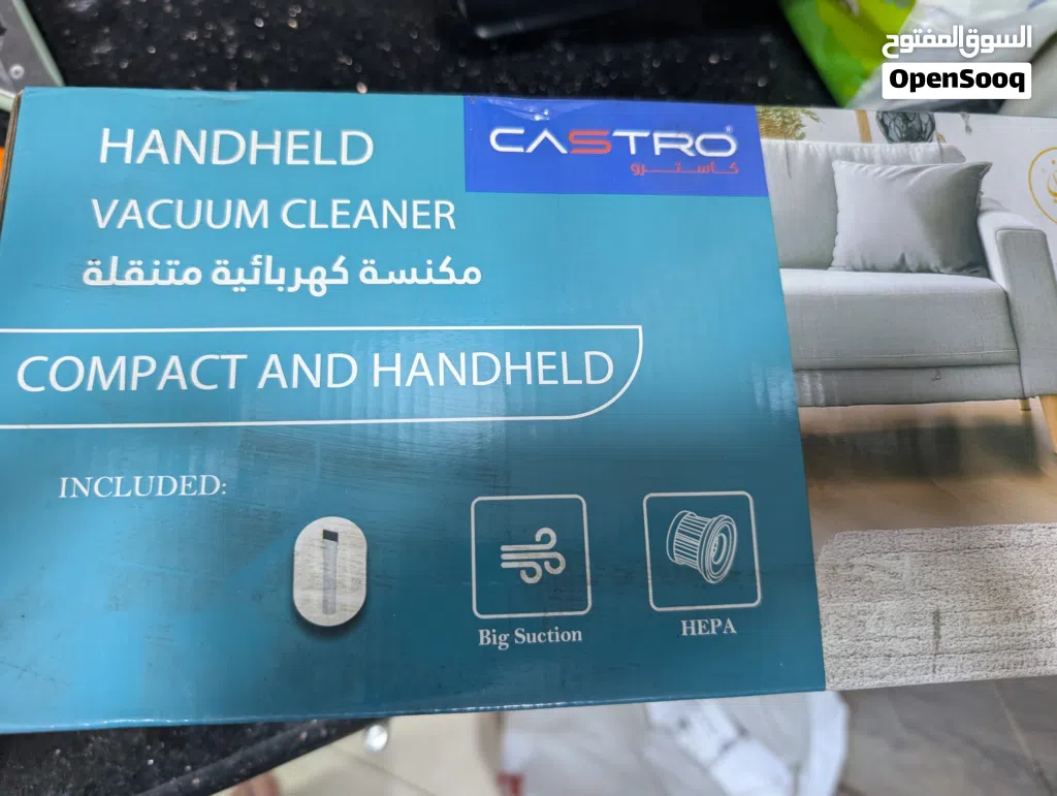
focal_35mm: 24
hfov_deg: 71.5
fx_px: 734
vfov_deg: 56.9
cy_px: 398
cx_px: 528
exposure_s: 1/204
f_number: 1.68
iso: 651
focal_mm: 6.9
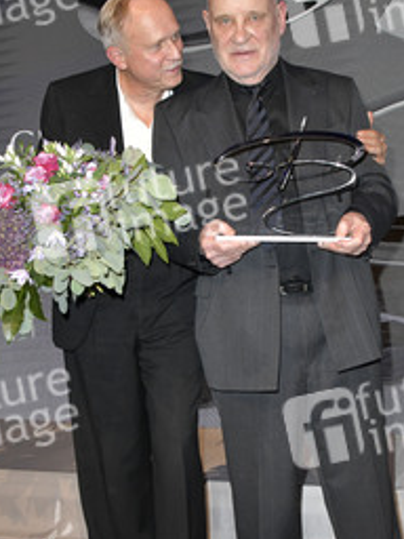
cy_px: 314
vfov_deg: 39.5
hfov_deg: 30.3
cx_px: 200
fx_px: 747
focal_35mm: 48
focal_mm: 32
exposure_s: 1/250
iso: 2000
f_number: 6.3
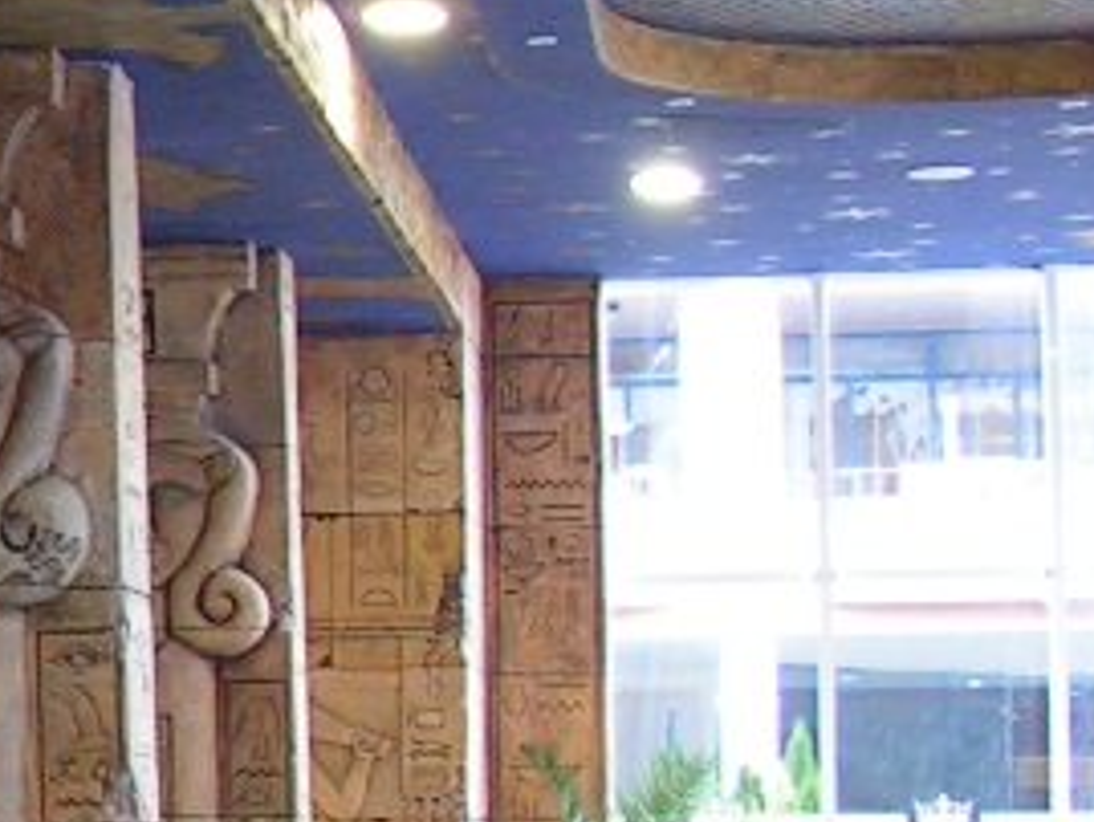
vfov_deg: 10.8
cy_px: 663
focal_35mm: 137
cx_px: -842
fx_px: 4332
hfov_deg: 13.1
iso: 200
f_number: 3.2
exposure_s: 1/6
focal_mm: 6
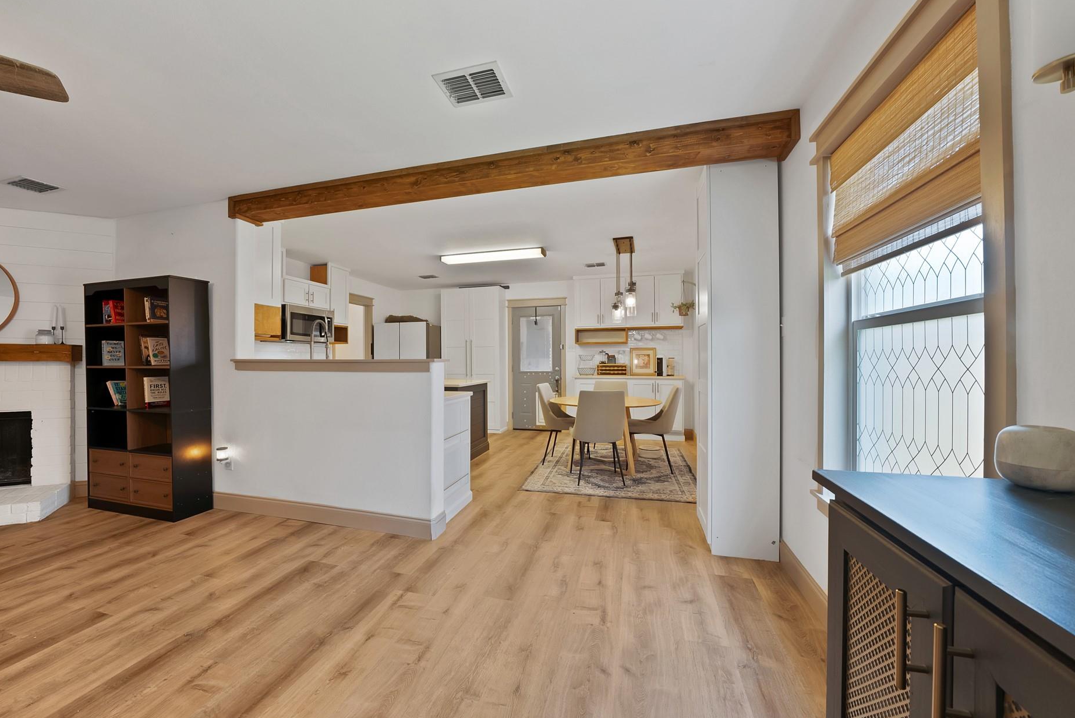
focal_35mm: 13
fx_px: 388
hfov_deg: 108.2
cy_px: 357
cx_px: 507
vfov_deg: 85.5
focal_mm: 12
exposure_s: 1/1.67
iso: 640
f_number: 9
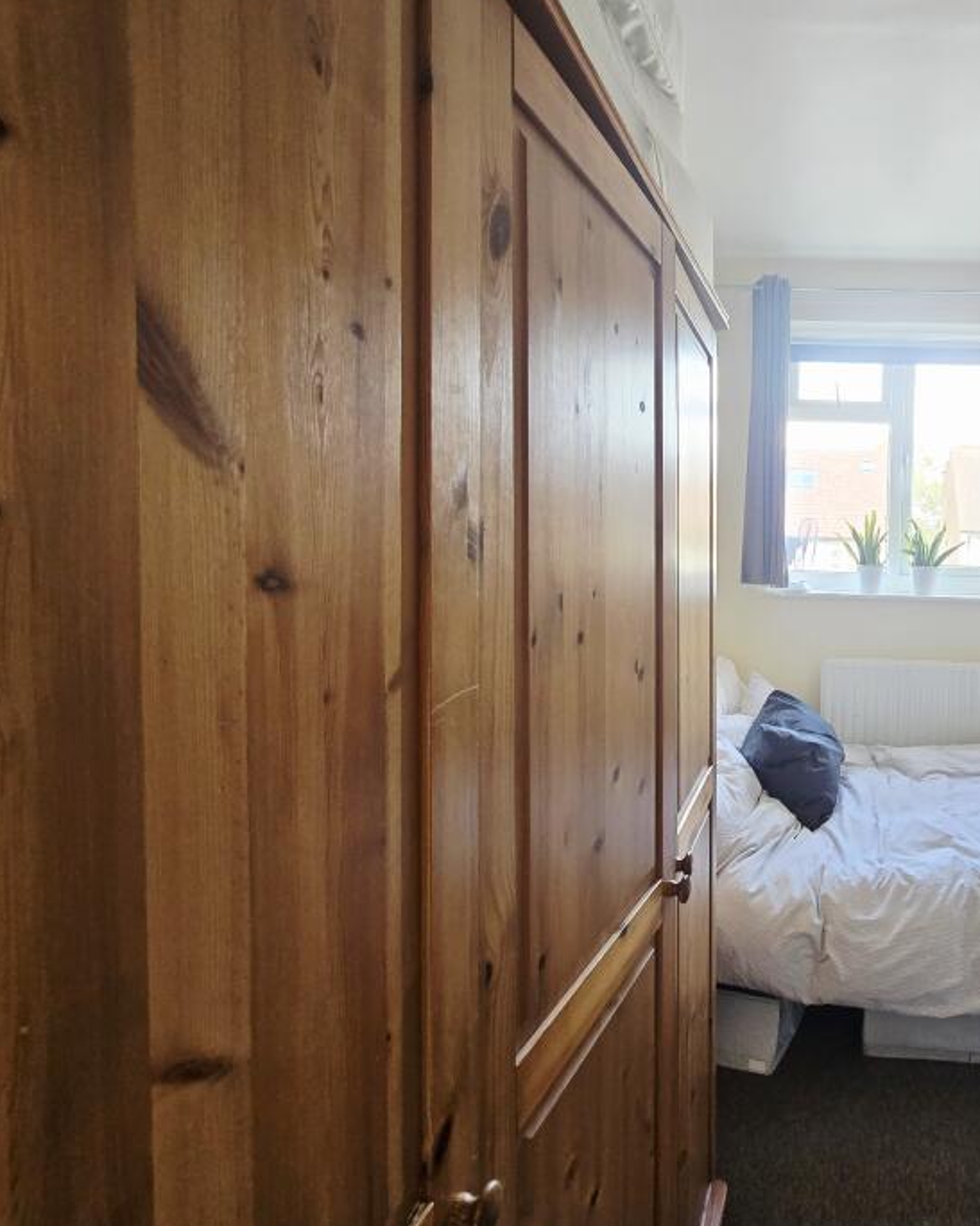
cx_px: 849
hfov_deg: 61.7
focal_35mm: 19
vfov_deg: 83.3
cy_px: 588
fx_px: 689
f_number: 2.2
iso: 160
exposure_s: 1/60.2
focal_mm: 2.2
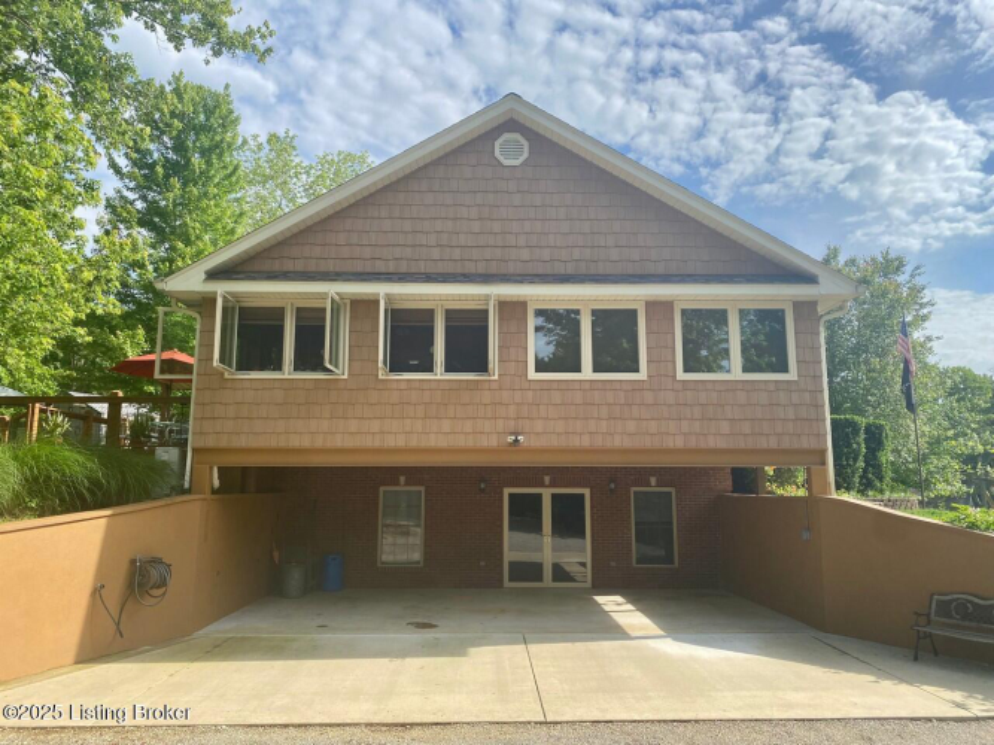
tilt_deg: +9.1
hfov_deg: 67.3
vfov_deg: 53.0
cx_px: 497
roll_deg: -0.2
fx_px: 746
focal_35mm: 26
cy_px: 372
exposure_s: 1/2358
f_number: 1.8
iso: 32
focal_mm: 4.25
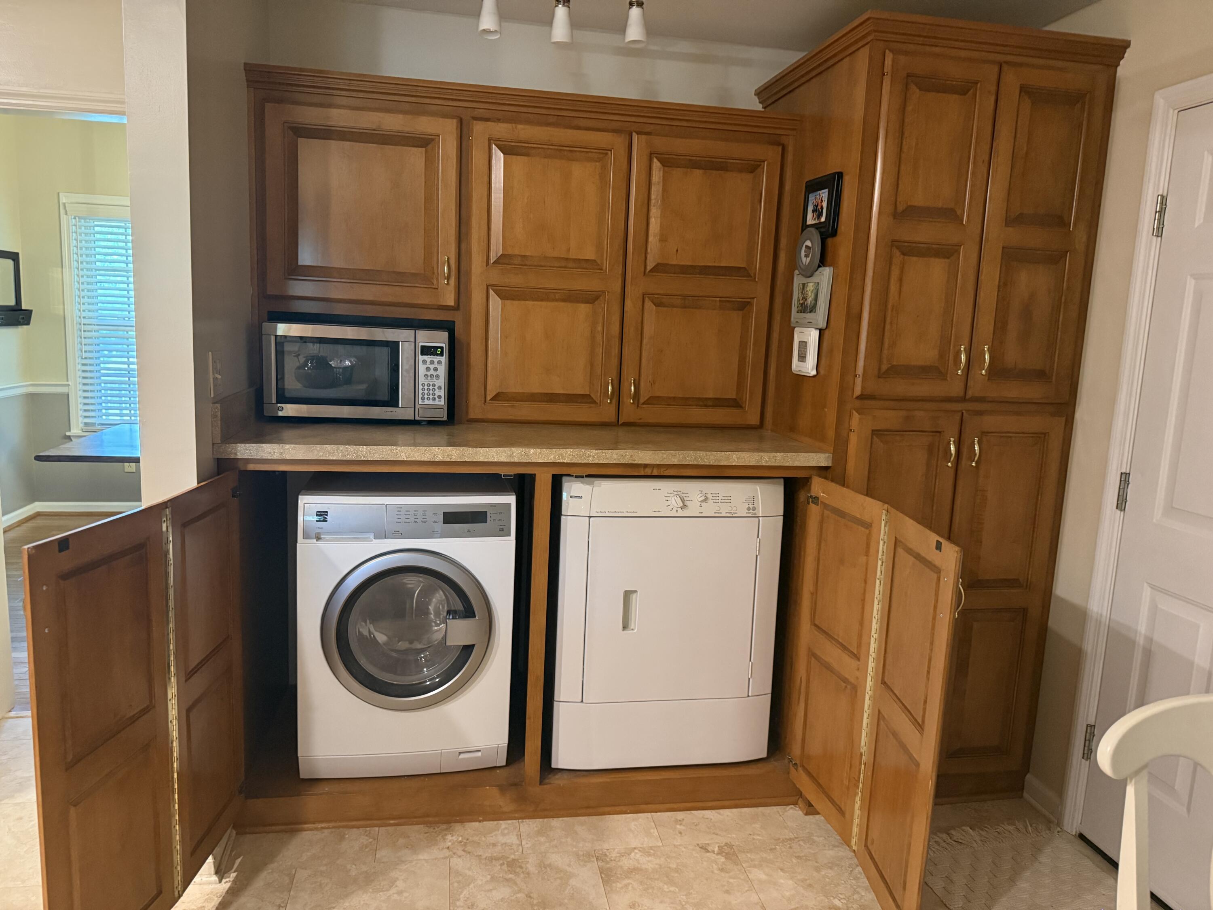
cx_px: 606
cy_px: 455
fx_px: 841
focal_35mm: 24
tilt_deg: -8.1
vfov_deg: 56.8
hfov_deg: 71.6
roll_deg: -2.2
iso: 640
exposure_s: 1/40
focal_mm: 6.76
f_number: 1.78
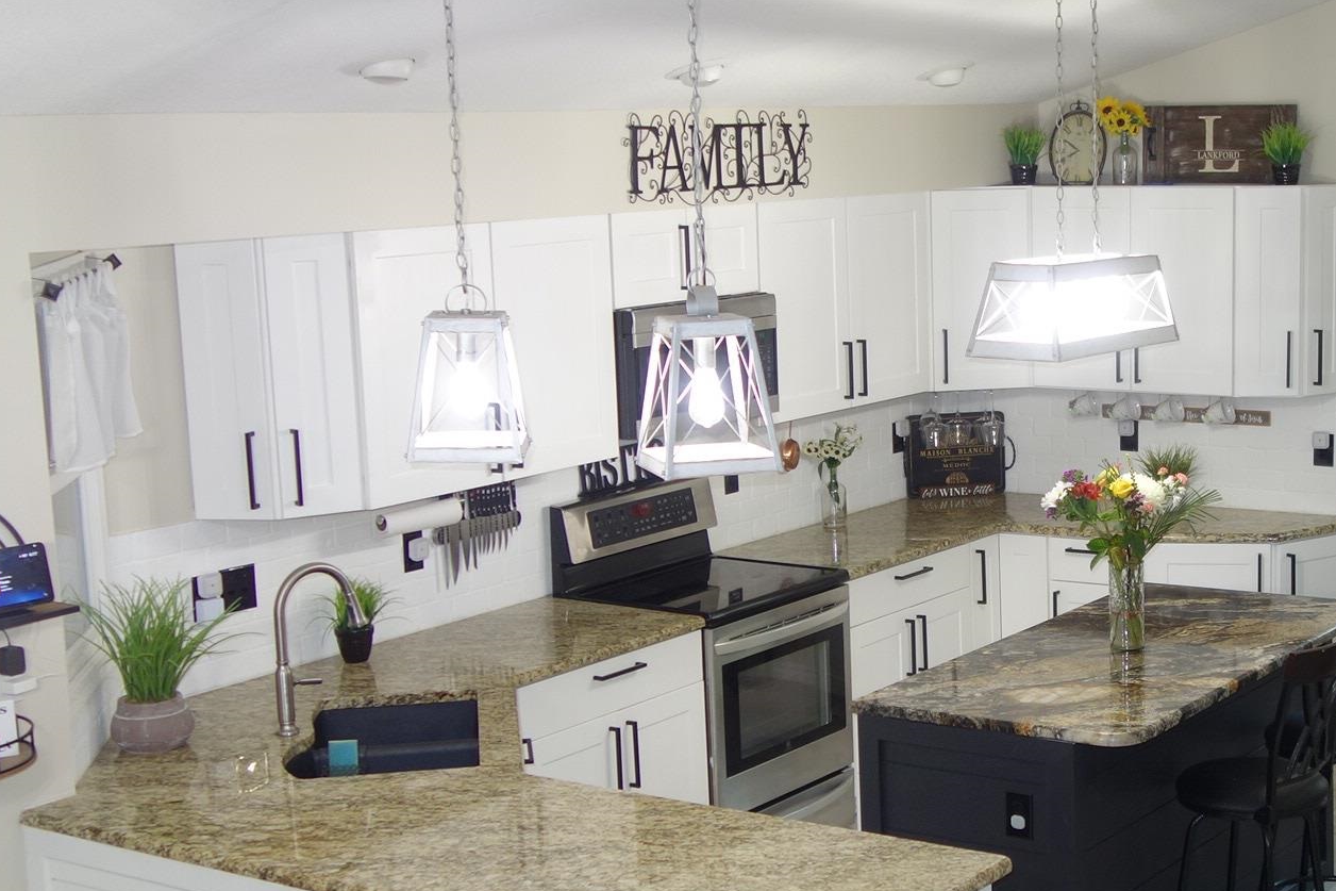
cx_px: 986
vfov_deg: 22.2
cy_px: 539
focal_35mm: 61
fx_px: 2263
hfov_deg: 32.3
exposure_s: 1/40
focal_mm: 10.4
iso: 125
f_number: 1.8
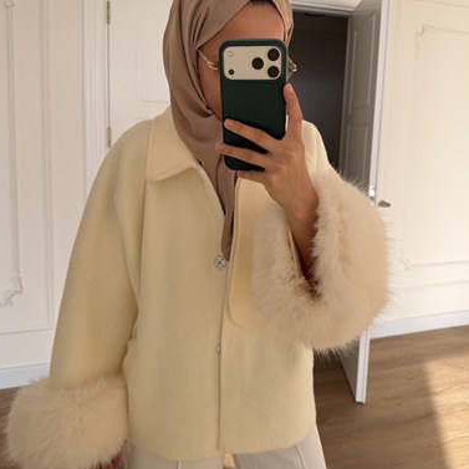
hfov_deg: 54.0
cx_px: 235
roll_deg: -1.0
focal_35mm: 30
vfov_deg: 53.7
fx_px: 460
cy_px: 192
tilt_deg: -22.0
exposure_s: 1/121
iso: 64
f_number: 1.78
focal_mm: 6.76
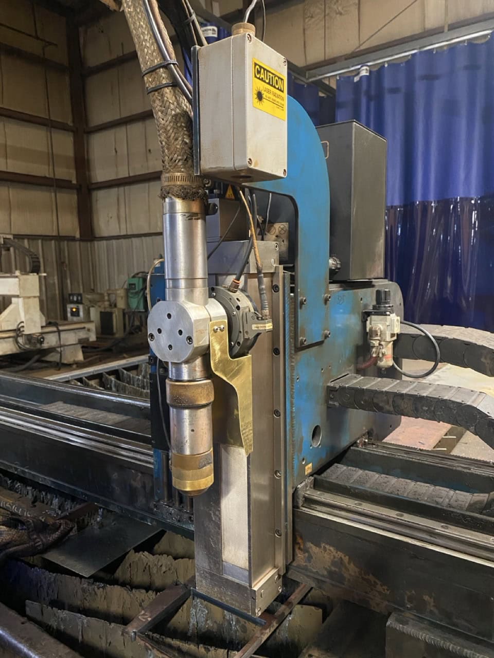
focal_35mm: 26
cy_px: 329
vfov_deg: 67.3
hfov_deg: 53.1
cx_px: 247
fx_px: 495
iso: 800
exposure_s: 1/30
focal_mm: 4.2
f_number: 1.8
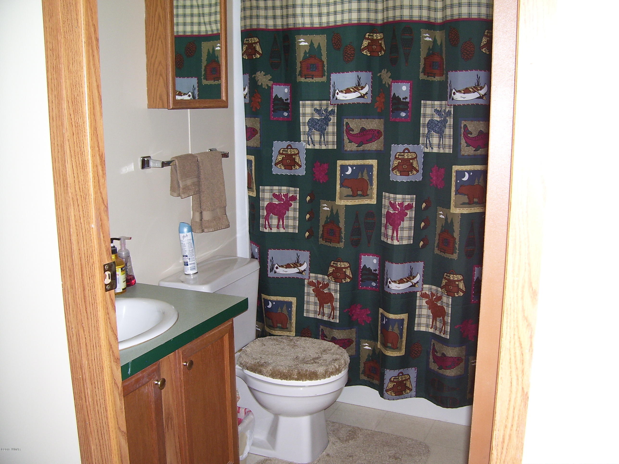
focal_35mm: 34
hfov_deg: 54.0
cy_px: 232
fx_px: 608
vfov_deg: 41.8
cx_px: 310
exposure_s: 1/60
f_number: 2.7
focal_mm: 5.6
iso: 80
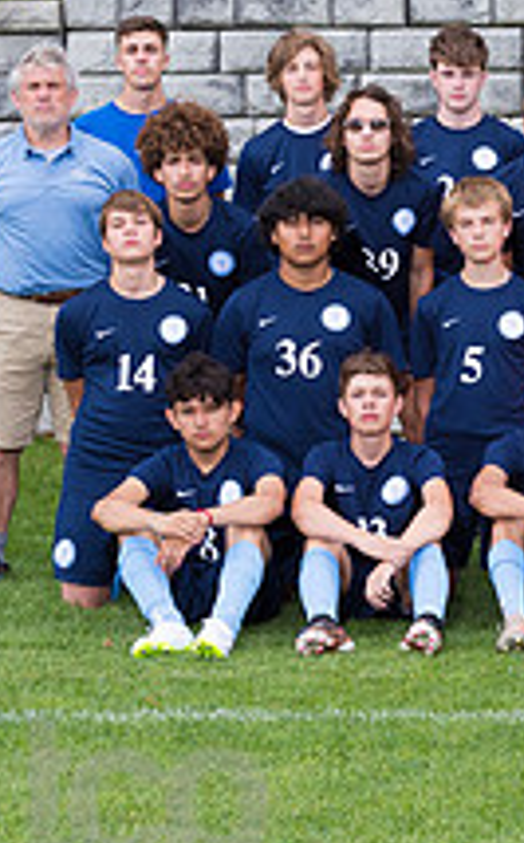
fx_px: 3212
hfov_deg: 9.1
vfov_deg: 14.9
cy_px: 278
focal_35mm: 140
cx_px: 744
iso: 200
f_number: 6.3
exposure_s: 1/250
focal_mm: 42
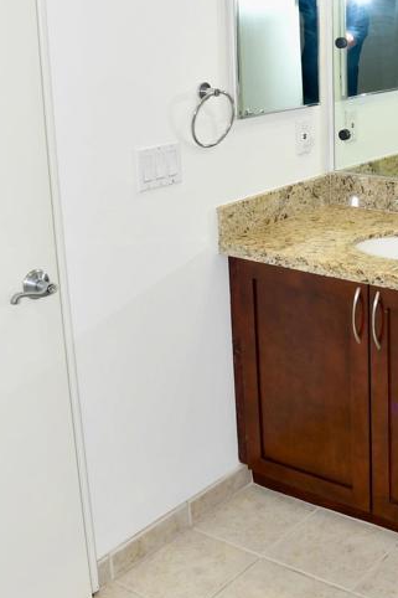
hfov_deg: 25.3
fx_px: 846
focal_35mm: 51
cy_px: 185
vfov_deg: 38.3
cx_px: 391
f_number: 5
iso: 200
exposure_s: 1/80
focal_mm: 16
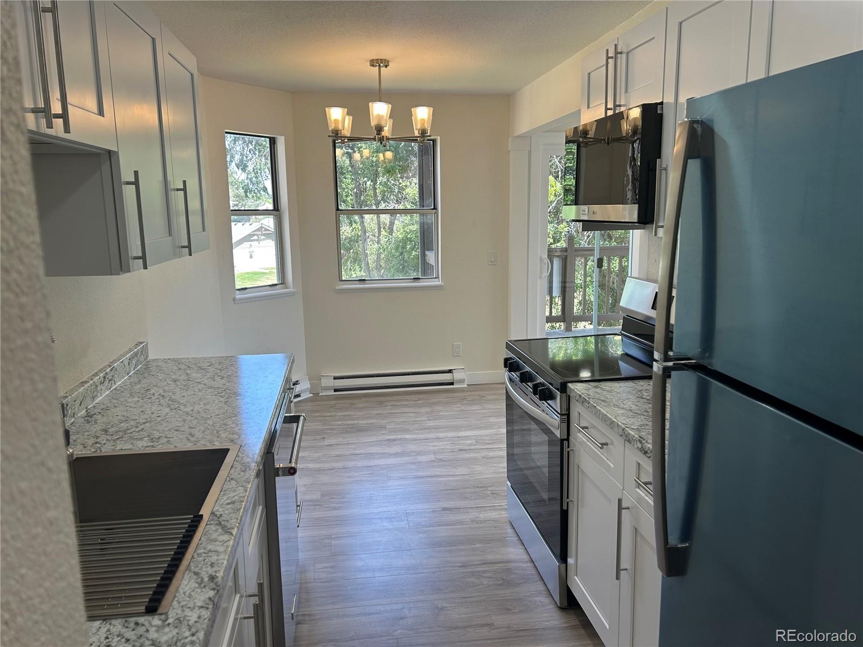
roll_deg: +1.0
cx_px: 432
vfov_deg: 53.1
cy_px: 324
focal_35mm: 26
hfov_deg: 67.3
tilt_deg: -9.0
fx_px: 648
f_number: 1.5
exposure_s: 1/167
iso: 40
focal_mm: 5.7
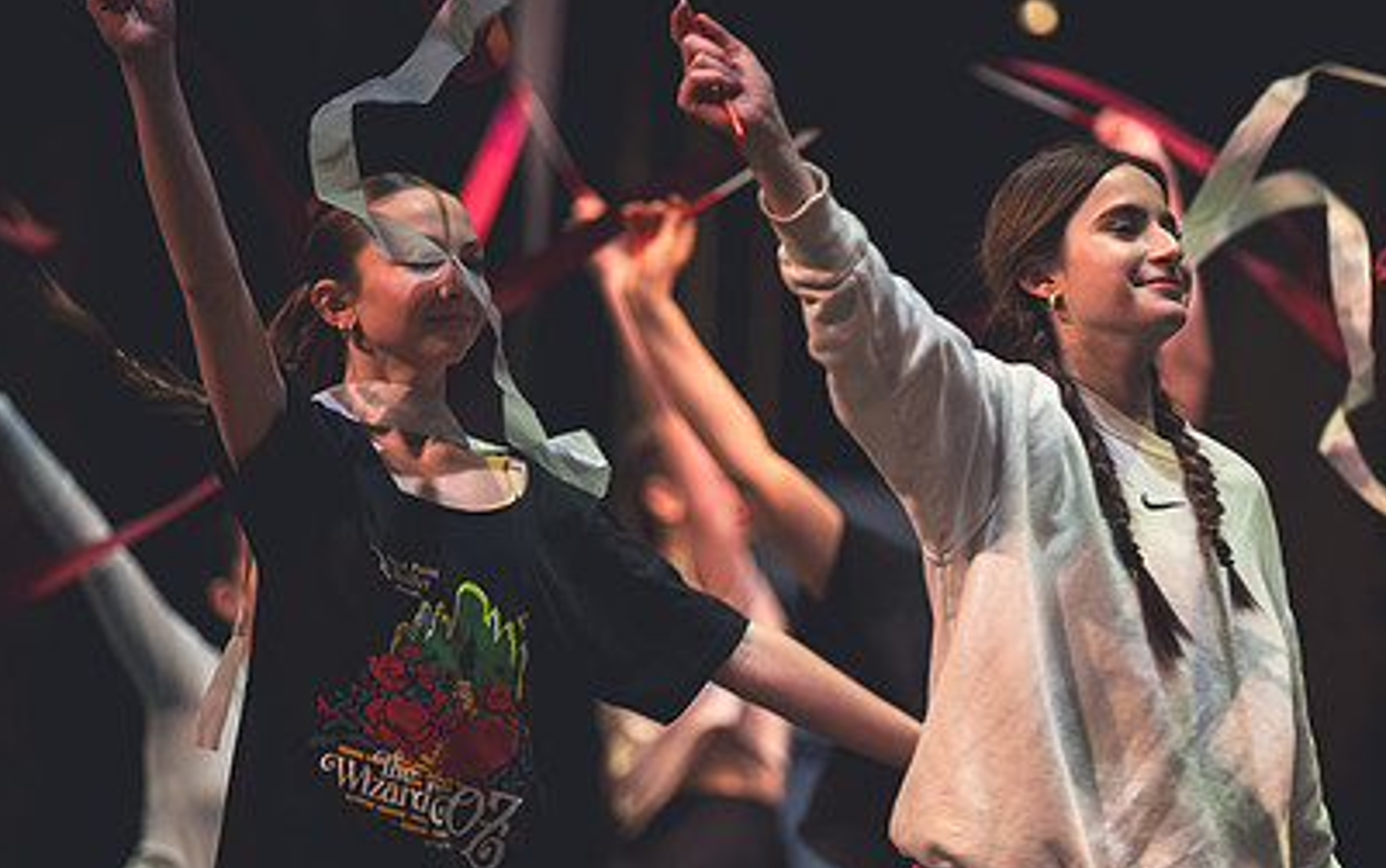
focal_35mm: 258
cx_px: 760
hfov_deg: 8.1
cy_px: 572
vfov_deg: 5.1
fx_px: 9750
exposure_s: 1/250
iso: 1100
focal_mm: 175
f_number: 2.8
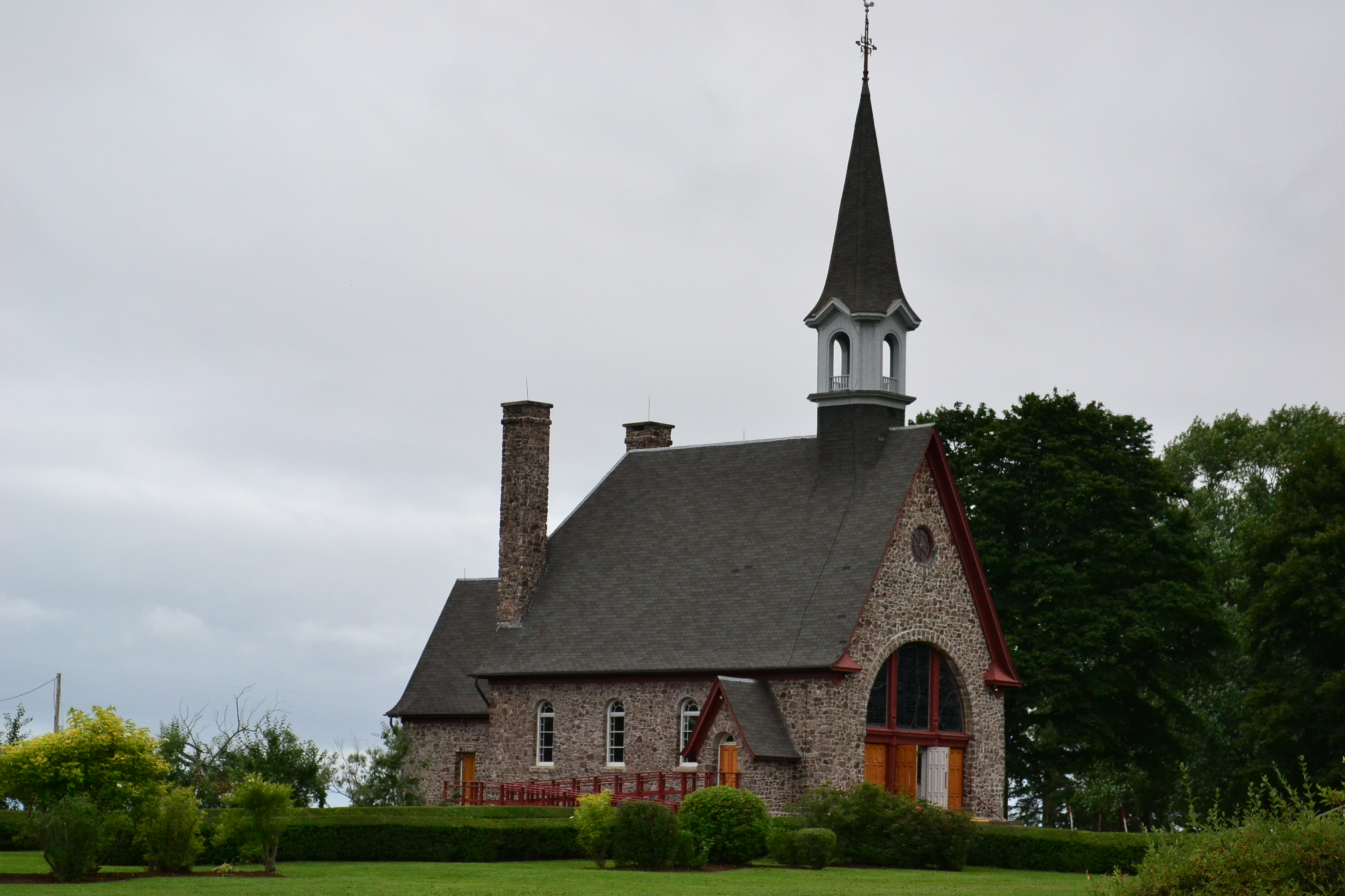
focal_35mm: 82
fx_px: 3082
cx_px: 672
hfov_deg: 24.6
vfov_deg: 16.6
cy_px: 448
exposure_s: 1/3200
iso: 1600
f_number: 8
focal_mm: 55
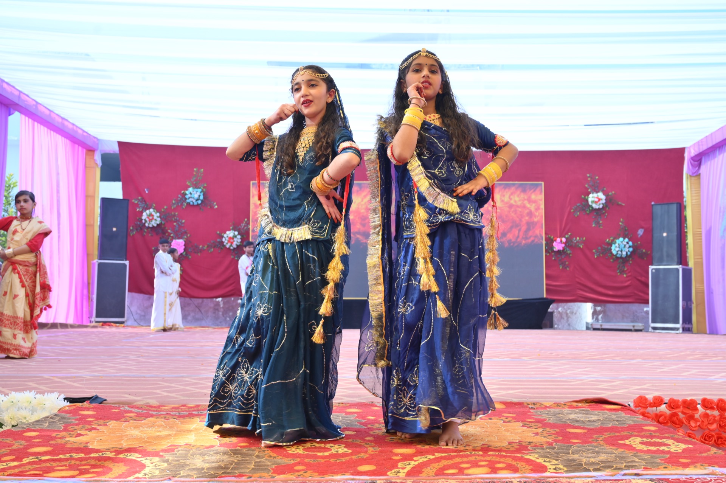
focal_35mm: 38
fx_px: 766
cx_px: 363
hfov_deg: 50.7
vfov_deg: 35.0
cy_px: 242
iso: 125
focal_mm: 38
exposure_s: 1/200
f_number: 5.6
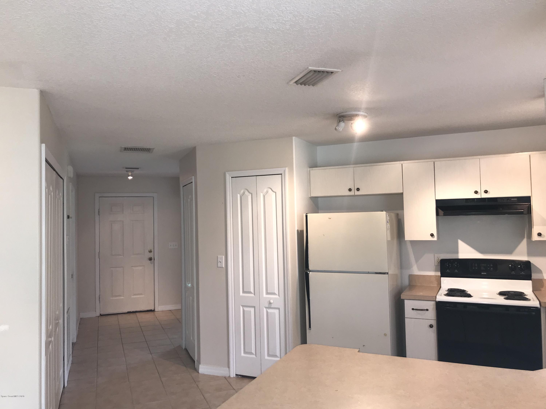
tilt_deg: +2.7
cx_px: 273
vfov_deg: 49.7
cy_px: 204
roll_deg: +1.0
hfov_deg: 63.4
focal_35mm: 28
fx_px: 442
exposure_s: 1/39
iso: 20
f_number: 1.8
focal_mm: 3.99
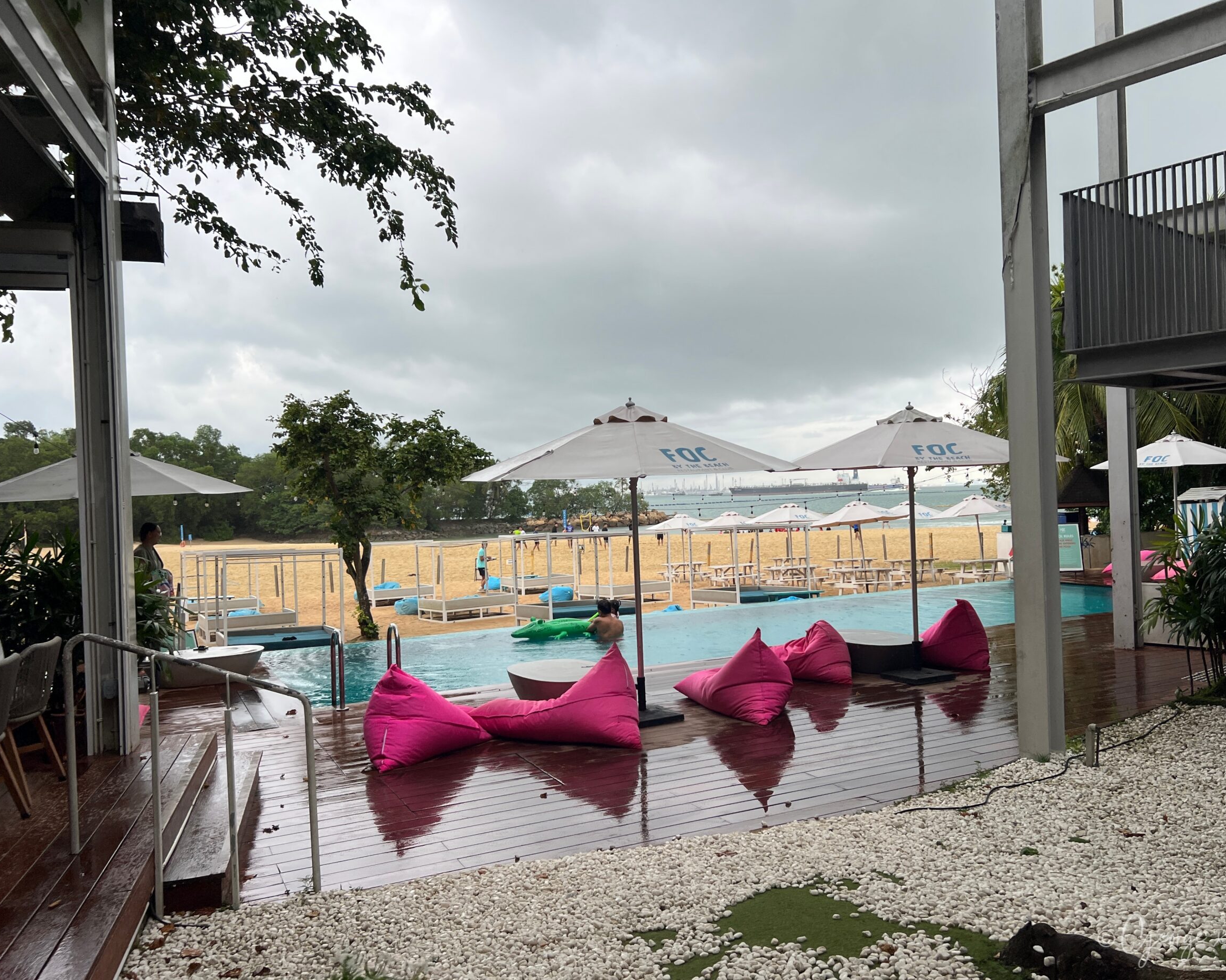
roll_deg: -0.5
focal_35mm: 28
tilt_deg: -1.1
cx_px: 653
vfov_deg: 51.5
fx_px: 1016
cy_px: 490
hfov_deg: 62.2
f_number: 1.5
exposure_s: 1/797
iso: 50
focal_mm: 5.7
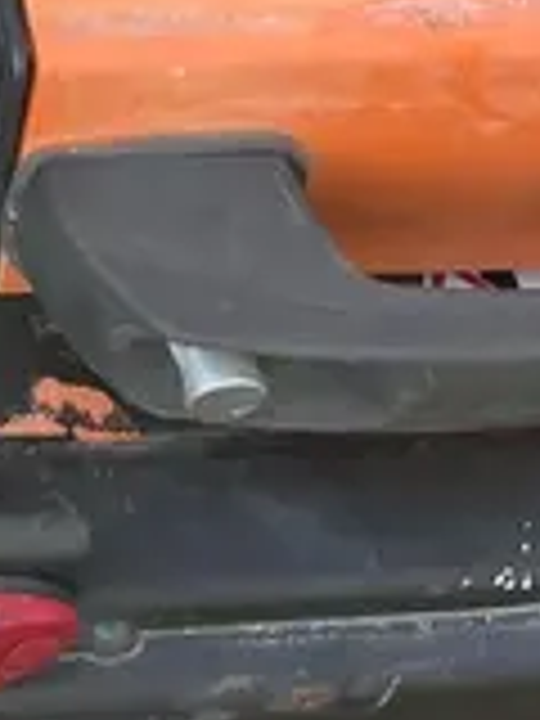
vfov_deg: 14.7
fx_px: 2475
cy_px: -538
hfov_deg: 10.9
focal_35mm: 119
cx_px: -666
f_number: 1.6
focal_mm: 4.2
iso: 32
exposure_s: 1/156
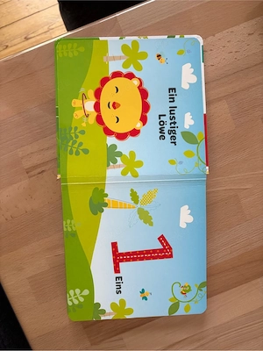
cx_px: 132
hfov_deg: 53.1
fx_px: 263
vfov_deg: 67.3
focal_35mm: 26
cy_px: 176
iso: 200
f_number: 1.6
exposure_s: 1/60
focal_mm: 5.96
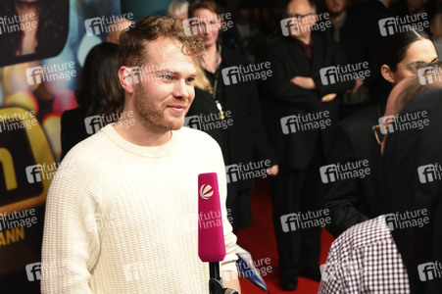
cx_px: 221
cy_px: 147
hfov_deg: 25.7
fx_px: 969
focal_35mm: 79
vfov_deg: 17.2
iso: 800
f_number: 6.3
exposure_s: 1/160
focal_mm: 79
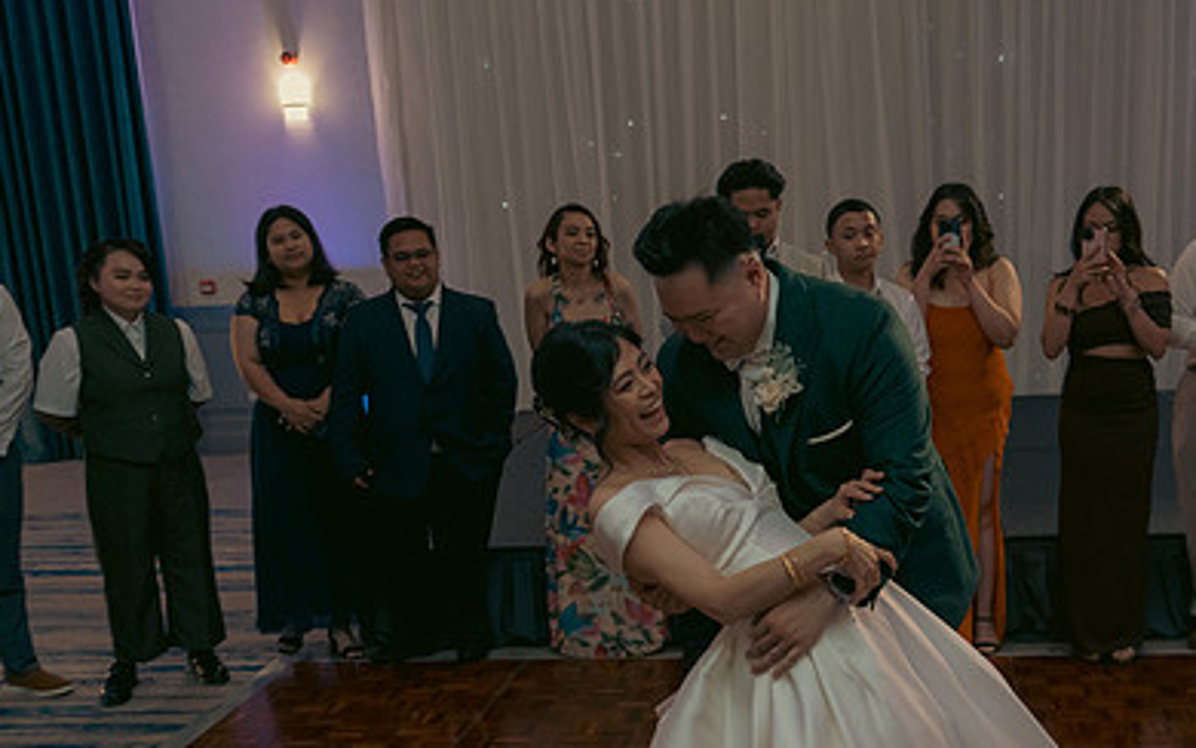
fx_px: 1435
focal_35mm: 44
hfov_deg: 44.7
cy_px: 535
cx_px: 776
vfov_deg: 28.9
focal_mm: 29
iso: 2500
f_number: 3.5
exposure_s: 1/160
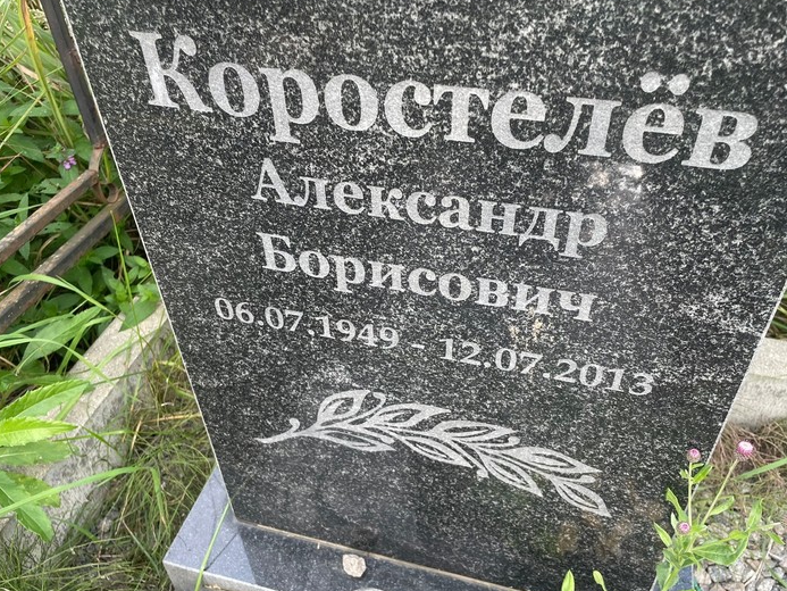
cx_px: 388
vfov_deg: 46.8
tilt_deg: -42.3
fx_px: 682
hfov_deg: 60.0
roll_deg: +2.7
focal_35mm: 30
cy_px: 306
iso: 32
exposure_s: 1/195
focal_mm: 4.2
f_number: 1.6
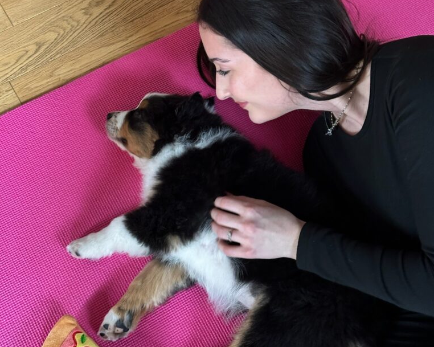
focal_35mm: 63
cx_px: 218
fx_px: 809
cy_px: 112
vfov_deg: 24.1
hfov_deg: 30.0
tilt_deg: -65.5
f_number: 1.78
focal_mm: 6.86
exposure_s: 1/40
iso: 400
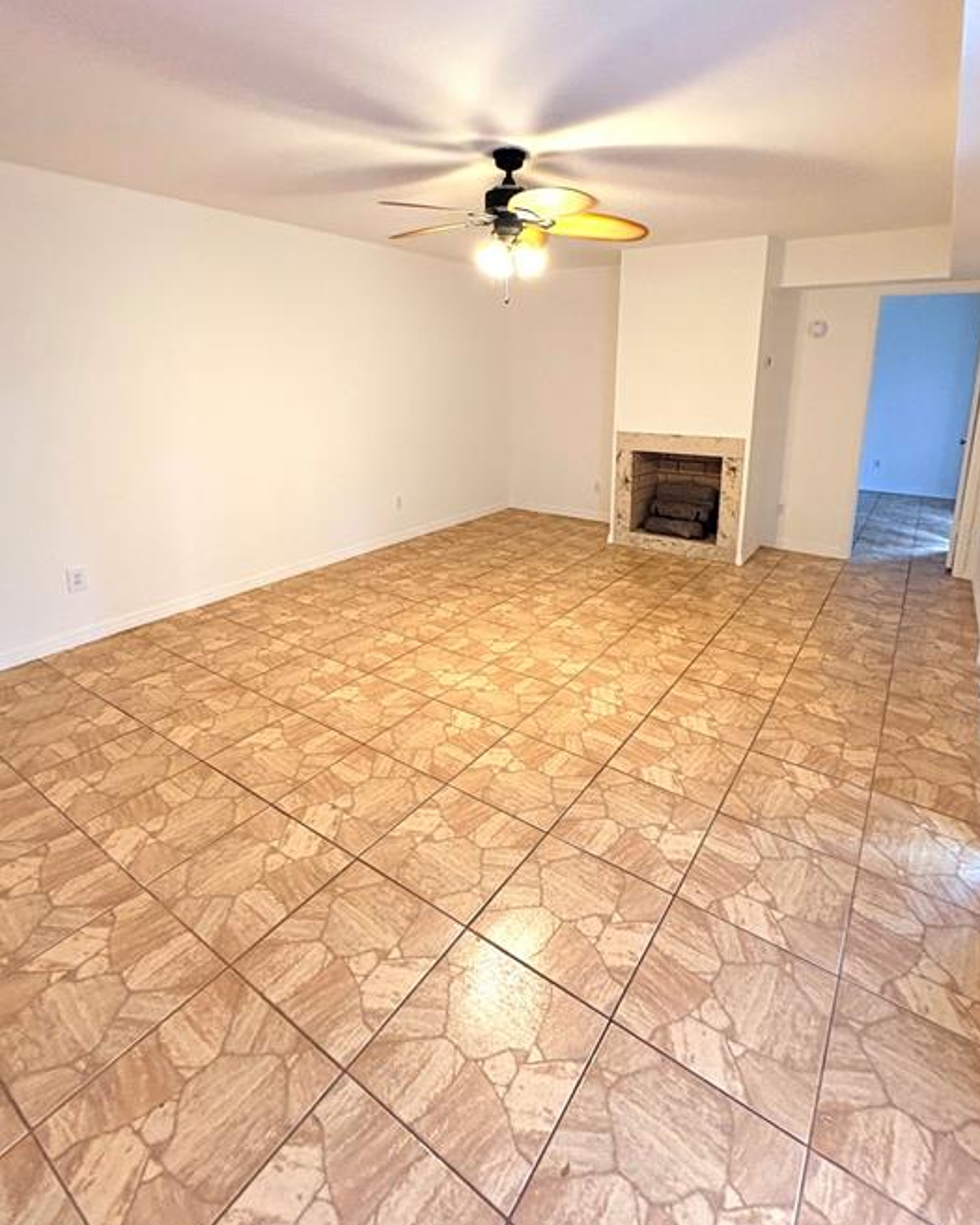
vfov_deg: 92.6
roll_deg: -2.0
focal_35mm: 16
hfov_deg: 80.4
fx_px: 580
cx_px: 508
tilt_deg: -13.8
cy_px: 534
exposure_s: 1/60
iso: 250
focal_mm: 2.22
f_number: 2.2
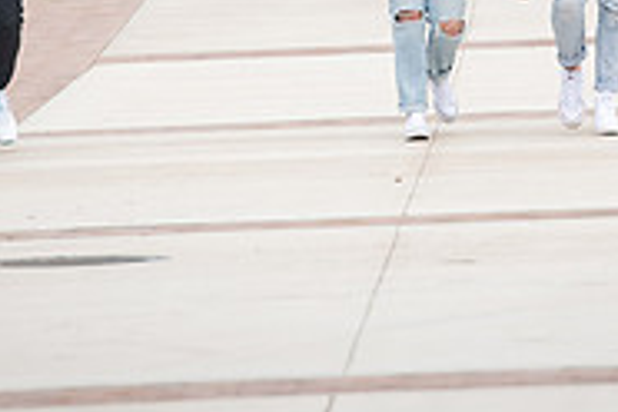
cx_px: 482
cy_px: -211
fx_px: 9904
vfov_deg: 2.4
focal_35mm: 577
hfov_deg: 3.6
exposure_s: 1/400
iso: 200
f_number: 4
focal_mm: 185
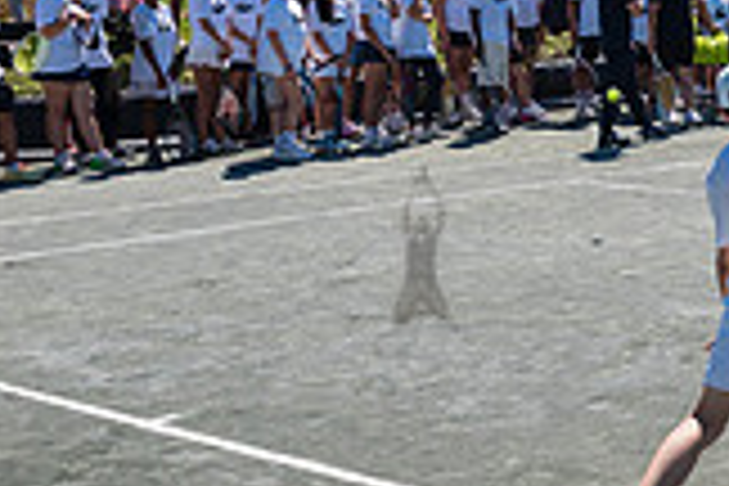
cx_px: 999
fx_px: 1903
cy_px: 25
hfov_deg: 19.6
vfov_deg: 14.4
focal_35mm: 94
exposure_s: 1/1600
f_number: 3.5
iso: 200
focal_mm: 26
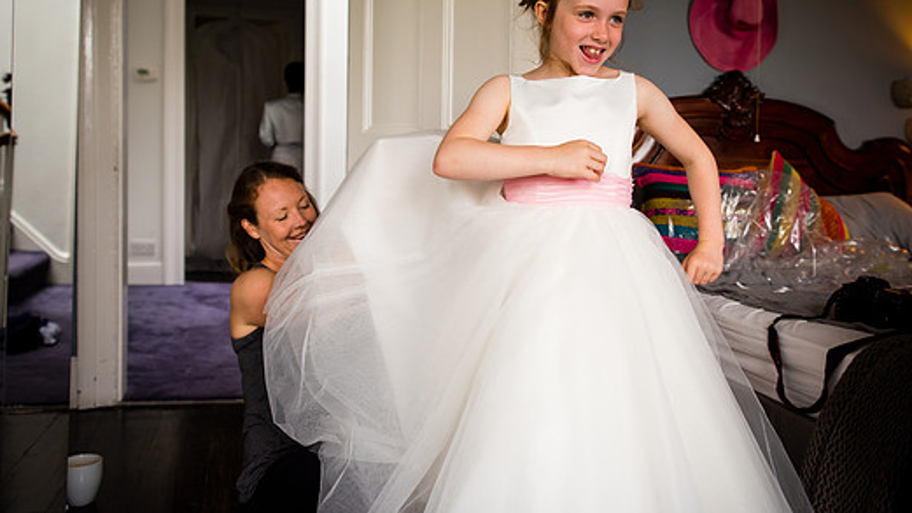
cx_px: 474
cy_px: 190
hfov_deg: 56.6
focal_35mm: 35
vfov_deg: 33.5
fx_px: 846
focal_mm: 30
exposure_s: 1/160
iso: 280
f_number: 3.5
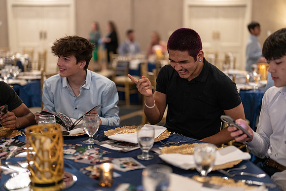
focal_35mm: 50
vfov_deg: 27.0
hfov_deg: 39.6
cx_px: 143
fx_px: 397
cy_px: 96
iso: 1250
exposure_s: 1/320
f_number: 1.2
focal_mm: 50
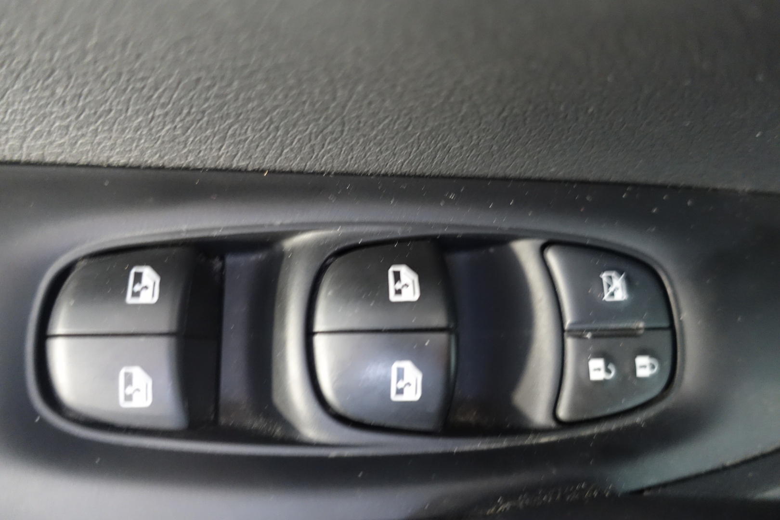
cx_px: 390
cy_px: 260
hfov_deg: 73.7
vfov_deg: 53.1
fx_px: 520
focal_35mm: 24
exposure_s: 1/8
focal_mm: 8.8
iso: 1250
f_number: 1.8
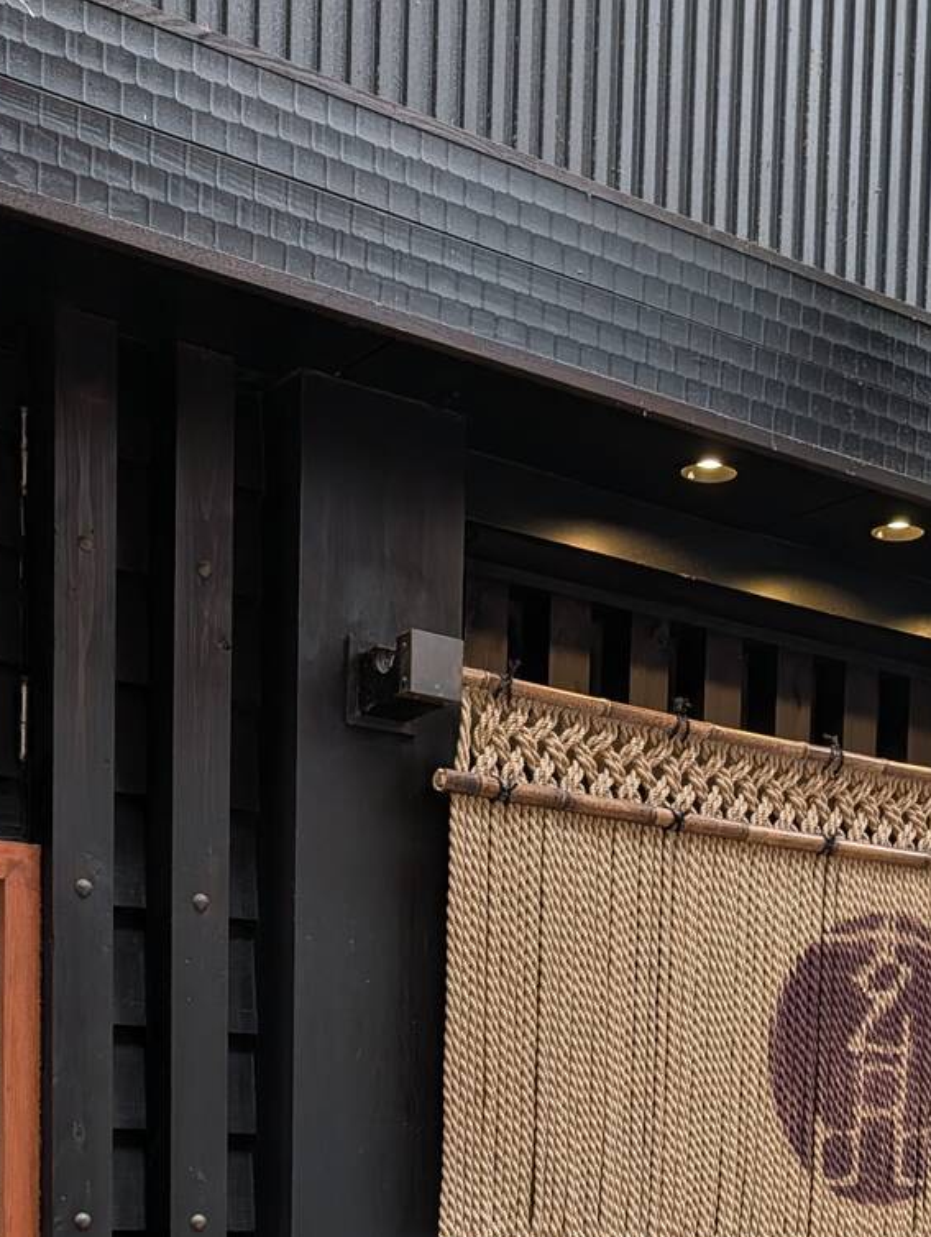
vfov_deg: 33.6
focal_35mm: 51
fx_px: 1824
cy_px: 1285
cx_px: 492
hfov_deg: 28.6
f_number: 1.68
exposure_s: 1/351
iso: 141
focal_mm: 6.9
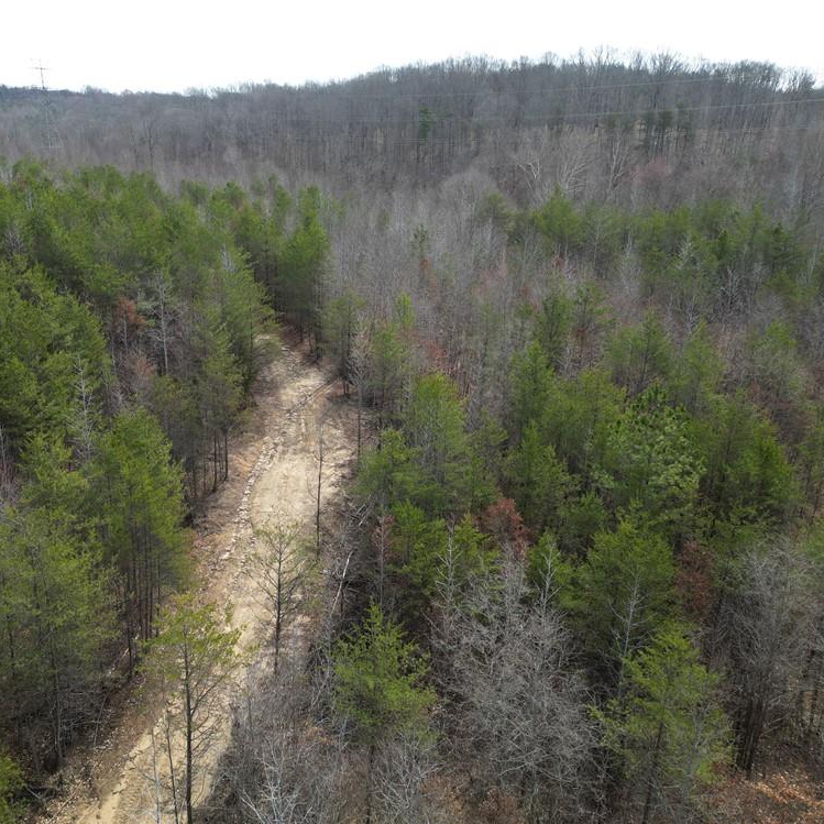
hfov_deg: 55.0
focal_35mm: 29
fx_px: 781
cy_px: 410
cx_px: 314
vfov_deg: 55.6
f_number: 1.7
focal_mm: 6.72
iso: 100
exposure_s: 1/1000
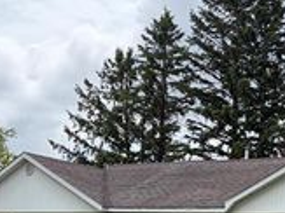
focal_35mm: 80
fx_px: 658
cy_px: 242
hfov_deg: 23.7
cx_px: 259
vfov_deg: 17.7
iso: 64
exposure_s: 1/3623
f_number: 1.6
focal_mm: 5.96
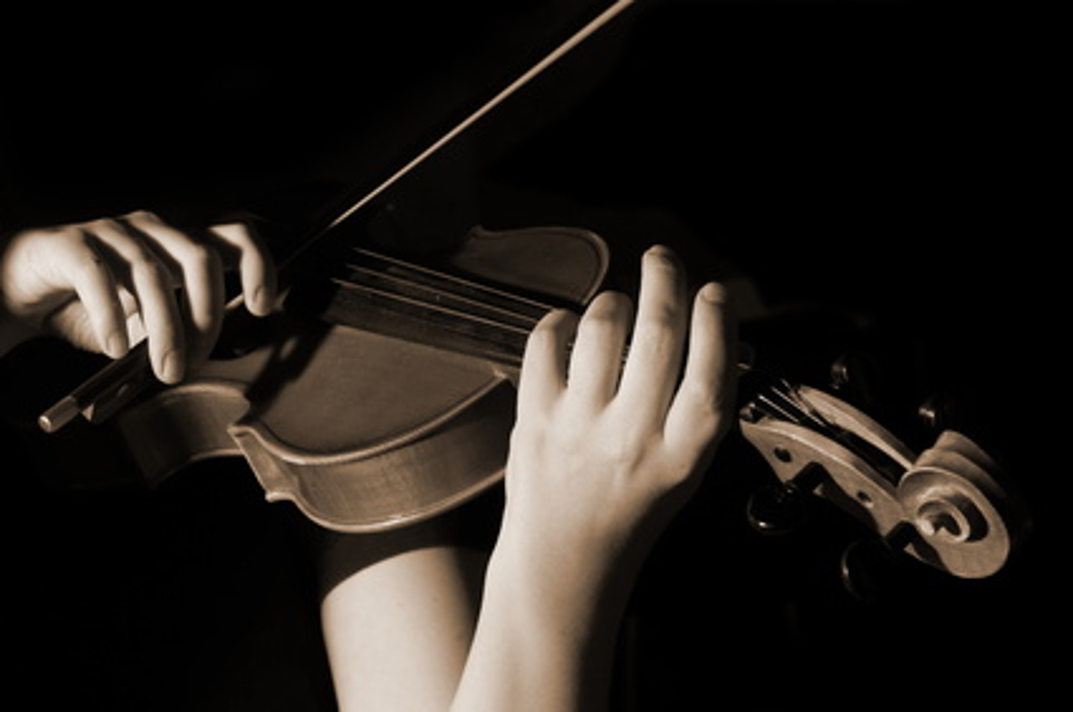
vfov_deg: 18.1
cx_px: 536
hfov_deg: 27.0
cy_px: 356
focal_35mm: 75
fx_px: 2232
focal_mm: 50
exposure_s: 1/30
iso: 400
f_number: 7.1
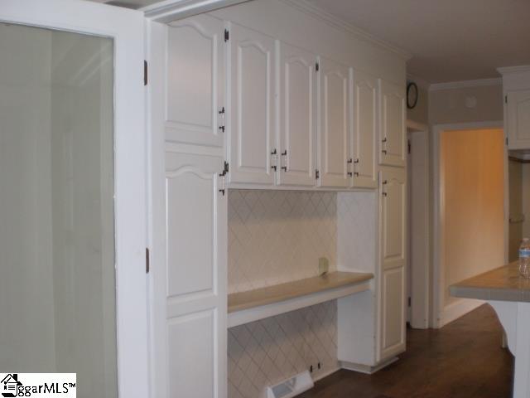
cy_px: 199
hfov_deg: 49.0
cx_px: 265
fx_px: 582
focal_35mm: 38
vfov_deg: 37.7
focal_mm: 6.3
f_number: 3.1
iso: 200
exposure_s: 1/60
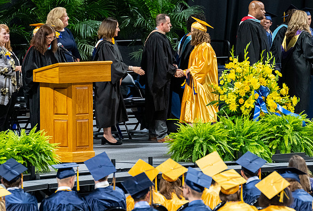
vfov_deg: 4.1
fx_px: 2943
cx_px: 198
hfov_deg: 6.1
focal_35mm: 337
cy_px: 98
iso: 2000
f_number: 4
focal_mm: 190
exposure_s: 1/200
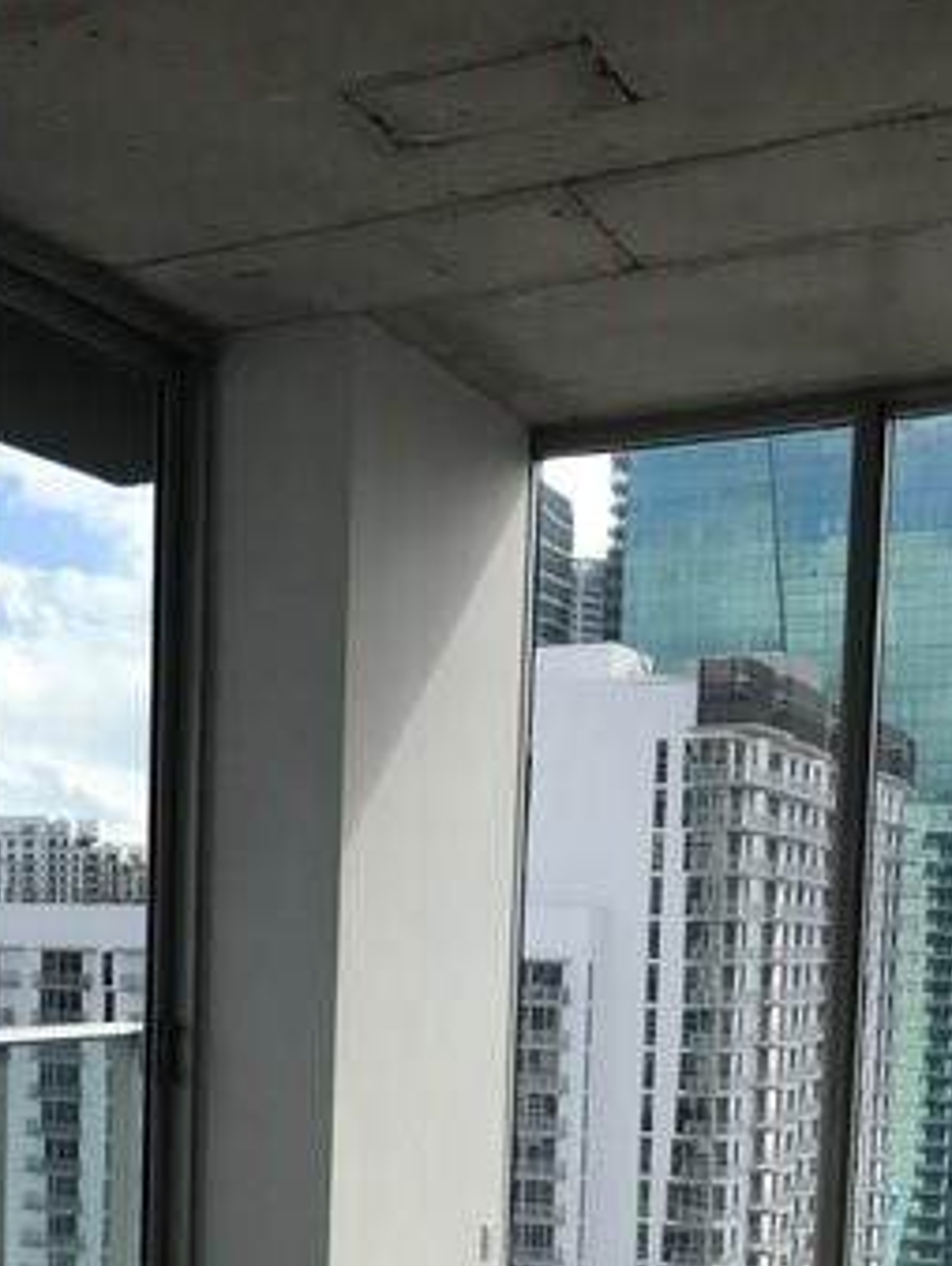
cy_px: 1120
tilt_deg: -6.4
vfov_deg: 34.3
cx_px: 127
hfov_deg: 26.8
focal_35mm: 53
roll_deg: +1.5
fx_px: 1941
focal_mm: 3.99
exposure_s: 1/748
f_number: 1.8
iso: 20
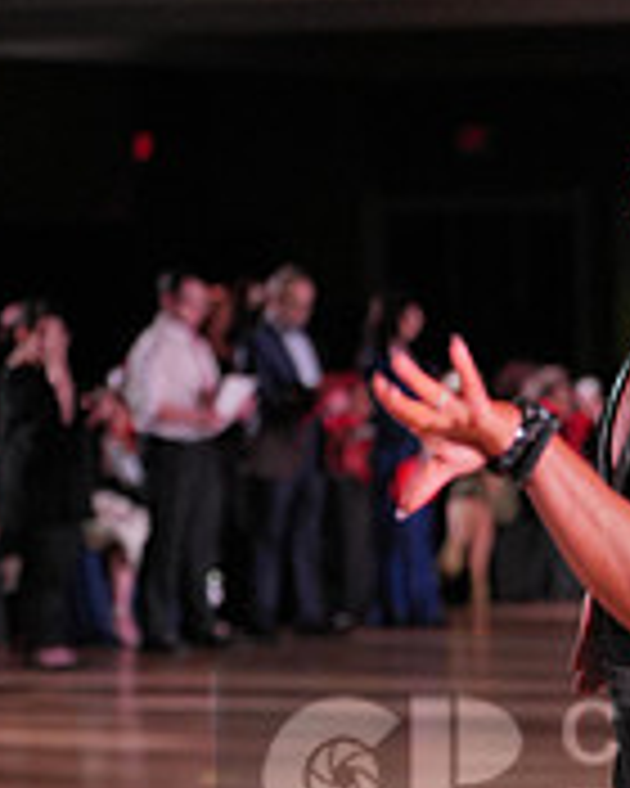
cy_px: 788
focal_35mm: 234
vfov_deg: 8.2
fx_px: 5454
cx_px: 839
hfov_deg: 6.6
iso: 1600
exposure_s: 1/800
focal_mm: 75
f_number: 2.8
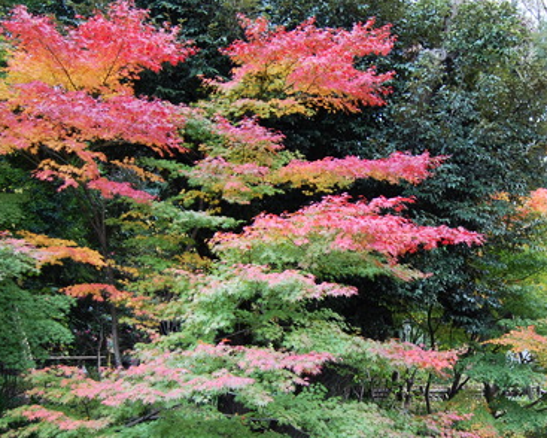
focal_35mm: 46
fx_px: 745
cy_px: 276
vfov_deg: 32.6
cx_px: 376
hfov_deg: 39.7
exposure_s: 1/50
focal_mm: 20
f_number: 3.8
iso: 200
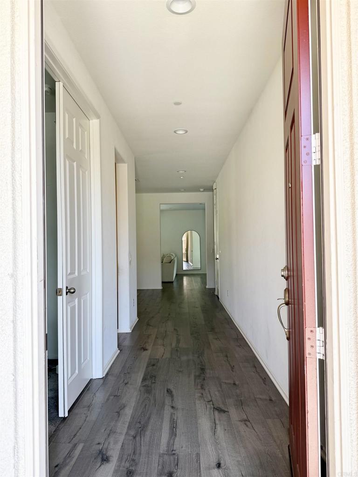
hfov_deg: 56.8
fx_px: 331
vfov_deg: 71.6
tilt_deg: +0.8
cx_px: 179
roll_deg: +0.1
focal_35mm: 24
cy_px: 238
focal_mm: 6.76
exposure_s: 1/202
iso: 64
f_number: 1.78
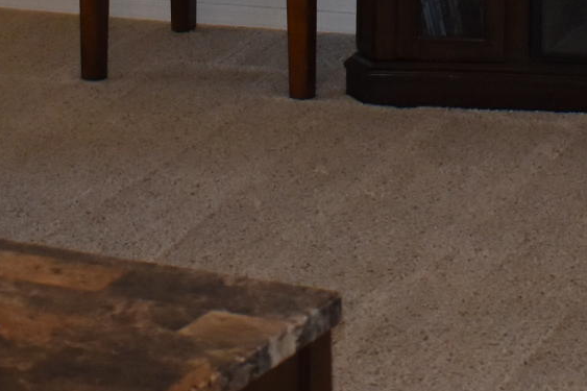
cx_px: 592
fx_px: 2347
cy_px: -436
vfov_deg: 8.9
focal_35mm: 144
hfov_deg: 14.0
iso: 800
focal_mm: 18
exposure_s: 1/200
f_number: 3.5
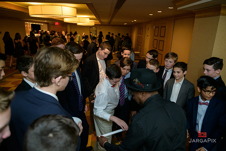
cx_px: 113
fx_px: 151
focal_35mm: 24
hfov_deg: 73.7
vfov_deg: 53.2
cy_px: 76
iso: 1600
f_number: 3.2
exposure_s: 1/125
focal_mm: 24
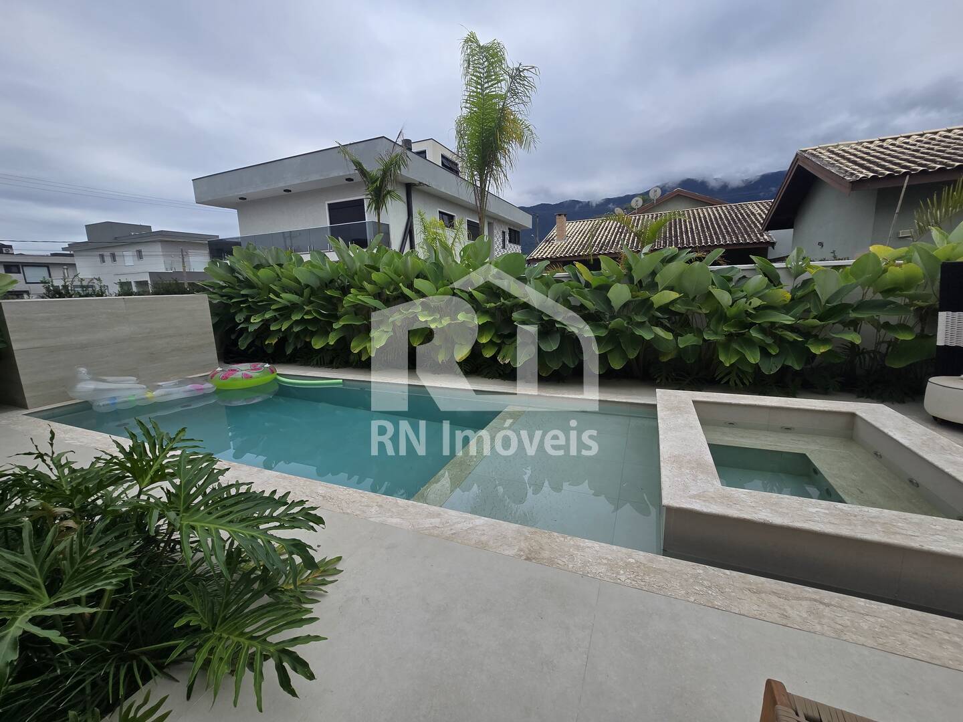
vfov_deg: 89.9
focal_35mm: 13
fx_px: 362
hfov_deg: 106.2
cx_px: 482
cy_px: 361
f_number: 2.2
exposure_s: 1/1441
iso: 50
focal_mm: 2.2
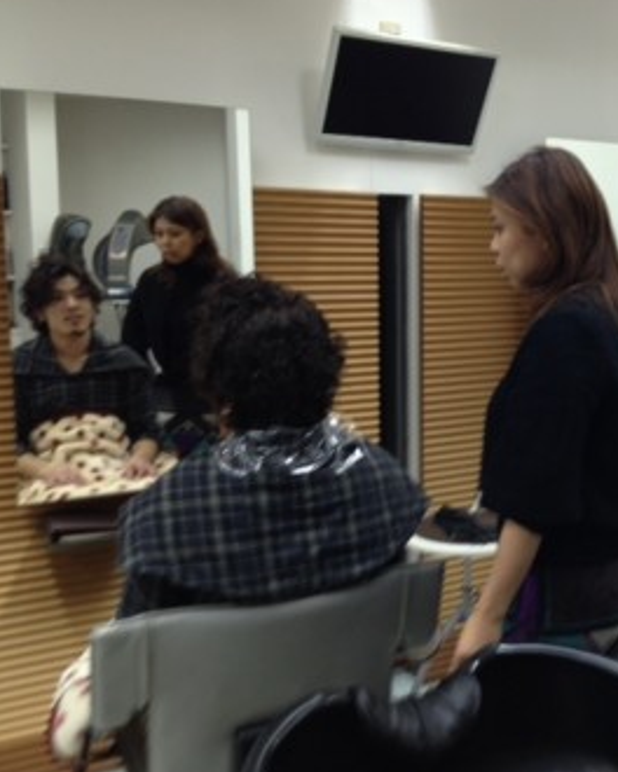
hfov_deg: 32.9
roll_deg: -2.5
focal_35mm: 44
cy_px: 379
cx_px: 522
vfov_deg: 42.0
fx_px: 1006
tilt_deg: -9.8
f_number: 2.4
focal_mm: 4.12
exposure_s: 1/20
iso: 64
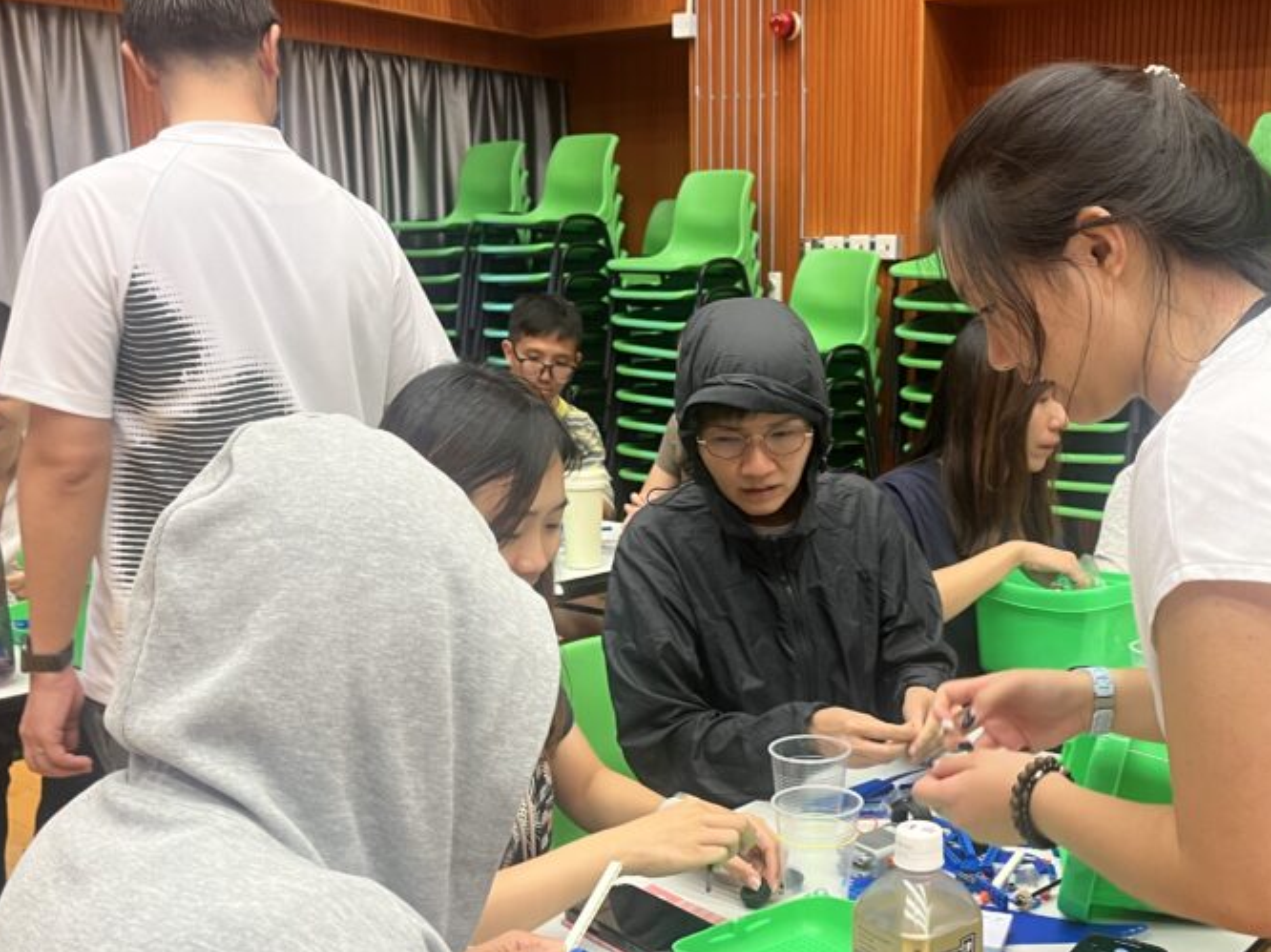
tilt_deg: -10.3
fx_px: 1468
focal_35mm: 40
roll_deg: -1.6
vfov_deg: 35.9
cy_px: 544
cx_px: 834
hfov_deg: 46.2
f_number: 1.6
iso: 125
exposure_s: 1/50
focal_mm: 5.1
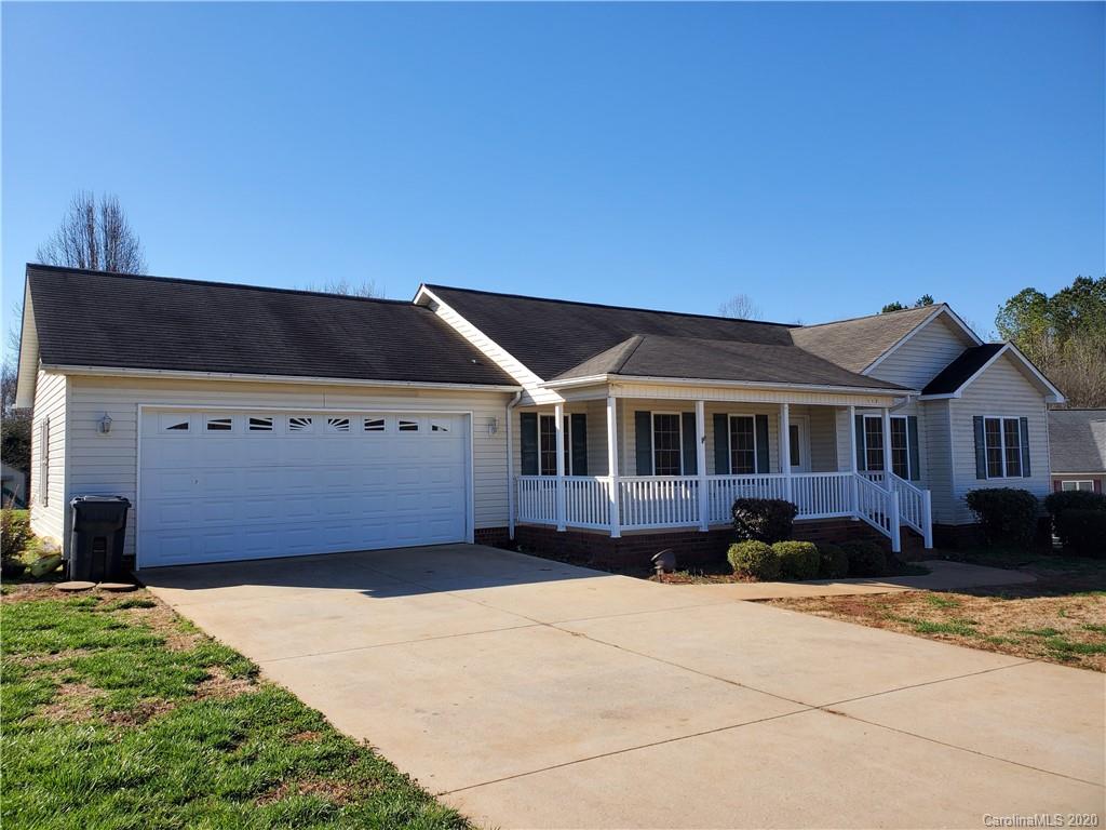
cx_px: 553
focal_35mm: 26
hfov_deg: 67.3
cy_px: 415
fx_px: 831
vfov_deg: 53.1
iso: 50
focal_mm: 4.3
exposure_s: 1/1297
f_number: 2.4
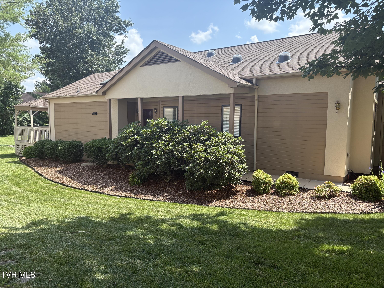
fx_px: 288
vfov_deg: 53.1
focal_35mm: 26
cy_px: 144
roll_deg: -0.4
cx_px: 192
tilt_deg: -5.0
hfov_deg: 67.3
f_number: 1.6
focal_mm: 5.96
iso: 64
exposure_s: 1/1337
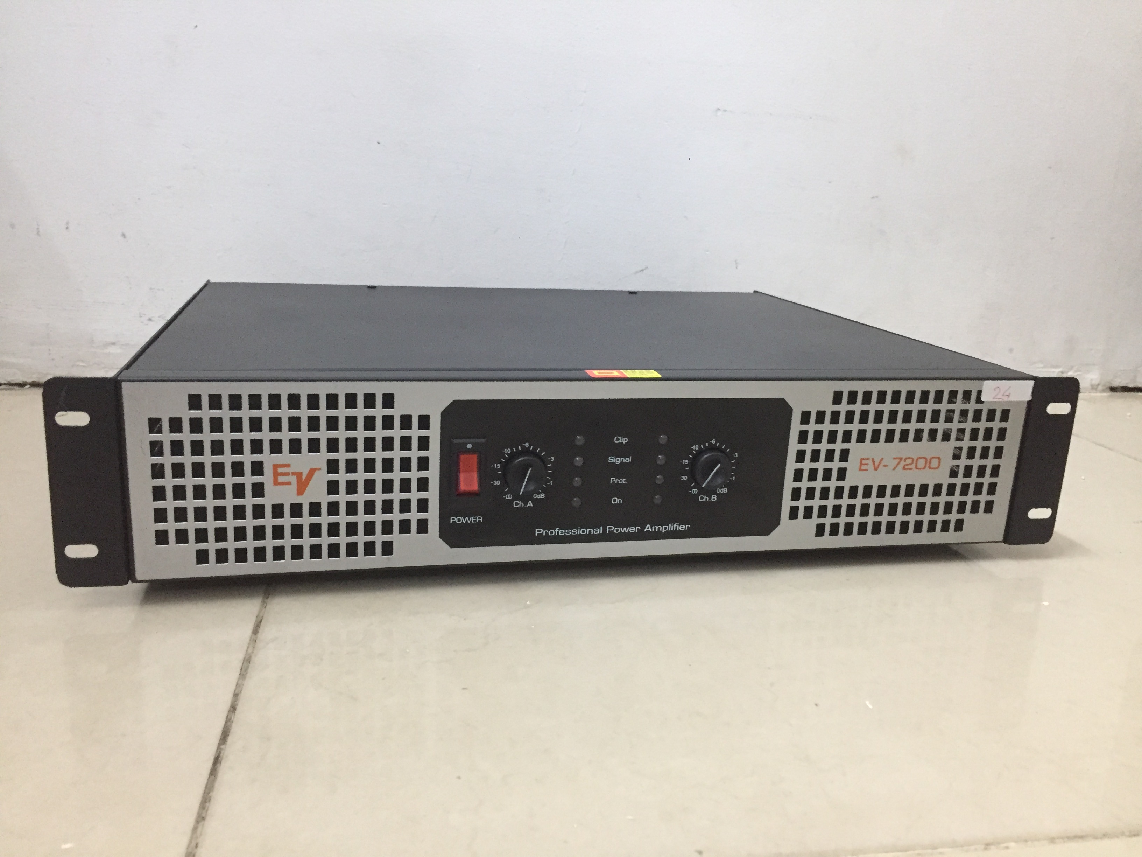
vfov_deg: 48.2
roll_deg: -4.1
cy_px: 428
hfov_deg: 61.7
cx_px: 571
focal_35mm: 29
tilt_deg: -13.3
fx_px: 957
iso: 250
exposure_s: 1/20
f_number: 2.2
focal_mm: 4.15
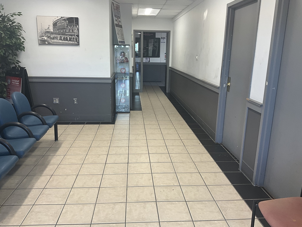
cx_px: 151
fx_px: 253
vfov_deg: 48.2
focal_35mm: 29
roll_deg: -0.5
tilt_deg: -13.5
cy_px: 114
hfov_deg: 61.7
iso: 40
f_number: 1.8
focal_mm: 3
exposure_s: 1/60
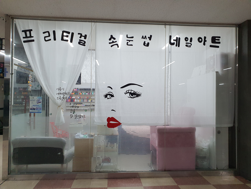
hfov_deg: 67.3
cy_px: 94
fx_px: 189
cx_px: 126
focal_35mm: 26
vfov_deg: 53.1
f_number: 2.4
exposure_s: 1/120
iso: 160
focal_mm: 4.3
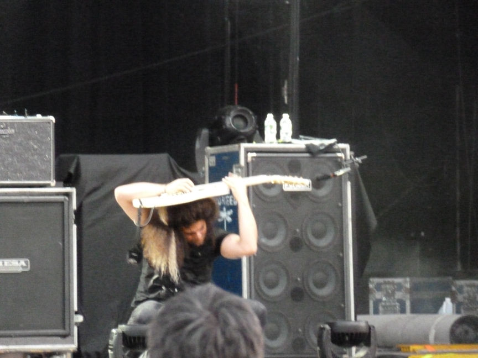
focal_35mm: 480
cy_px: 179
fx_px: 6628
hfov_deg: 4.1
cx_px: 239
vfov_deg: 3.1
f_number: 5.9
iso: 1600
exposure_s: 1/30
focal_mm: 68.8
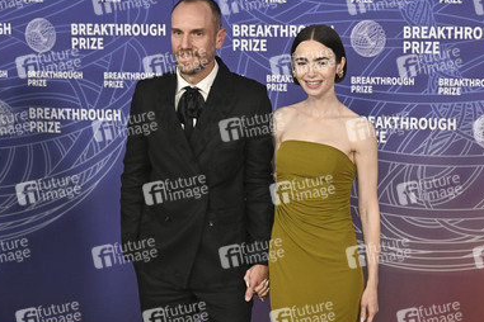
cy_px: 158
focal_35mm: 52
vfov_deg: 26.0
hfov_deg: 38.1
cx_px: 269
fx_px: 699
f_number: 4
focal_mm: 44
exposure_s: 1/320
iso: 2000
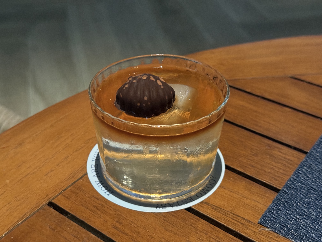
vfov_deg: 30.3
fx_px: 446
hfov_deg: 39.7
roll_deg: -0.9
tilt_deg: -34.7
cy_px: 121
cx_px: 161
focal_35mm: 48
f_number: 1.78
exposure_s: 1/30
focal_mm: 6.76
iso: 500
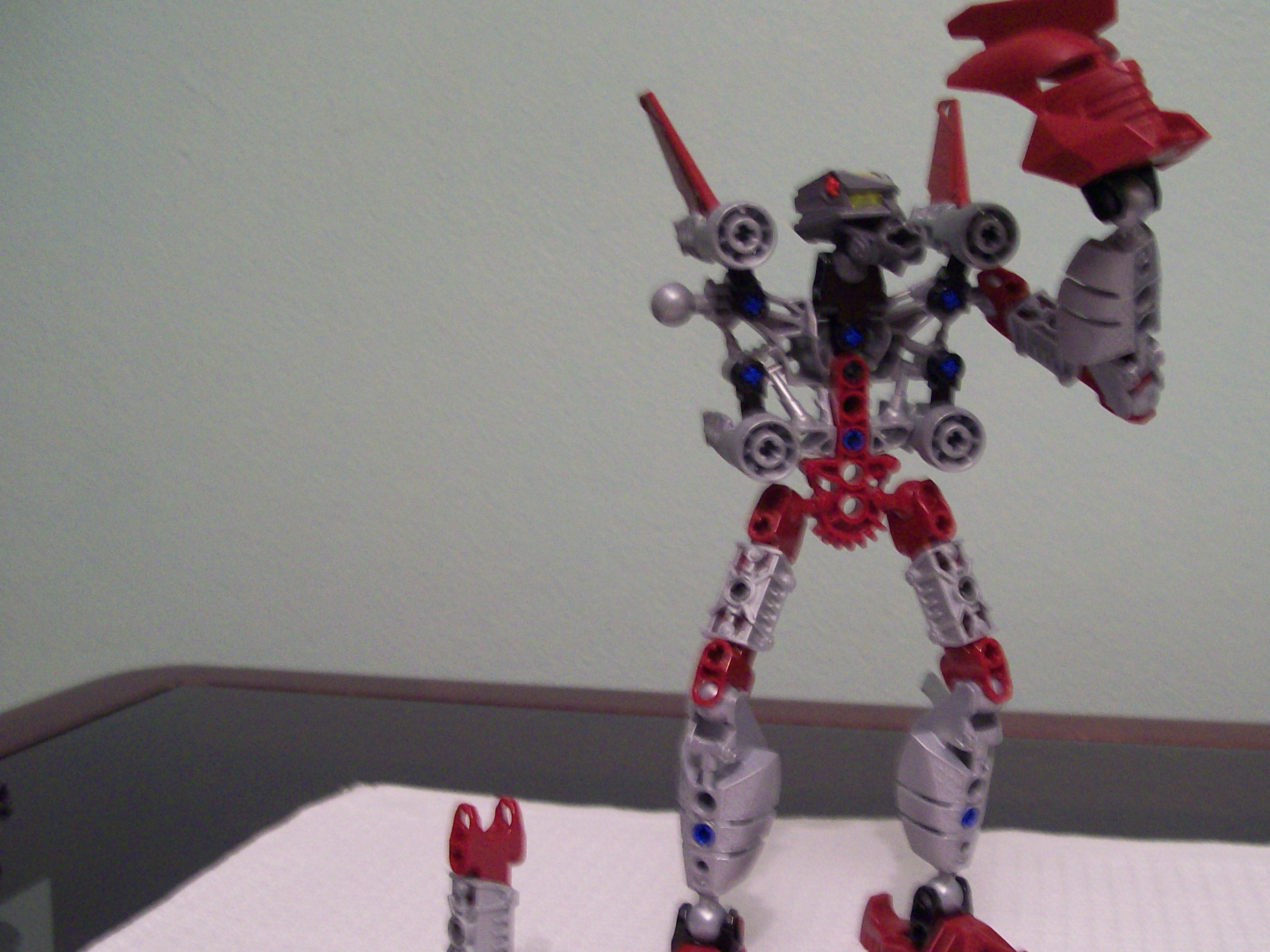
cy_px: 544
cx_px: 713
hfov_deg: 44.7
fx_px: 1541
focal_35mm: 42
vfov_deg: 34.3
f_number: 2.7
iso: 160
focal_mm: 6
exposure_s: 1/10.4
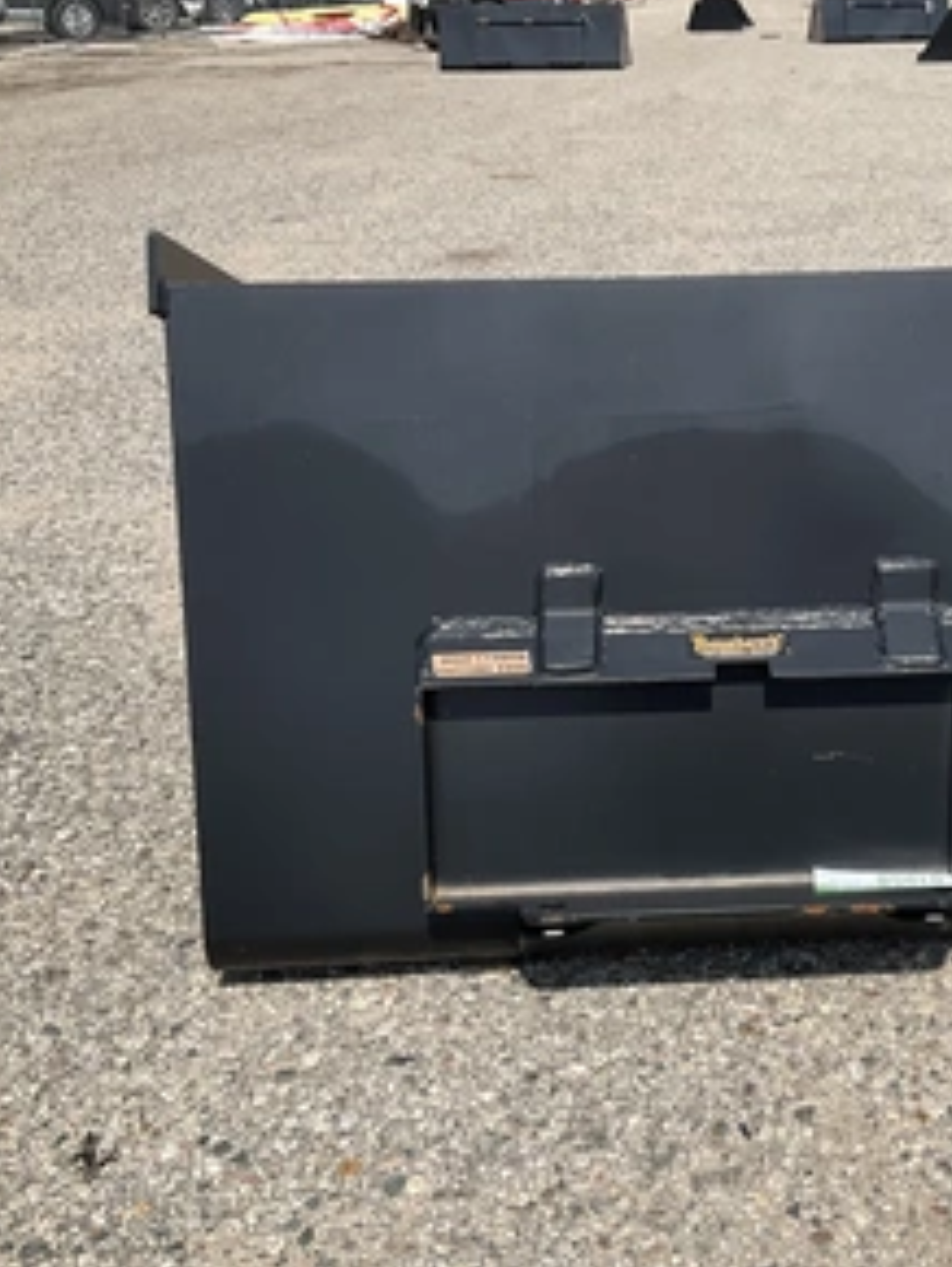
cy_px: 616
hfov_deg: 35.2
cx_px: 712
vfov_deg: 46.8
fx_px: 1465
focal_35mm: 40
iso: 25
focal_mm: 3
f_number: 1.8
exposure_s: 1/2427
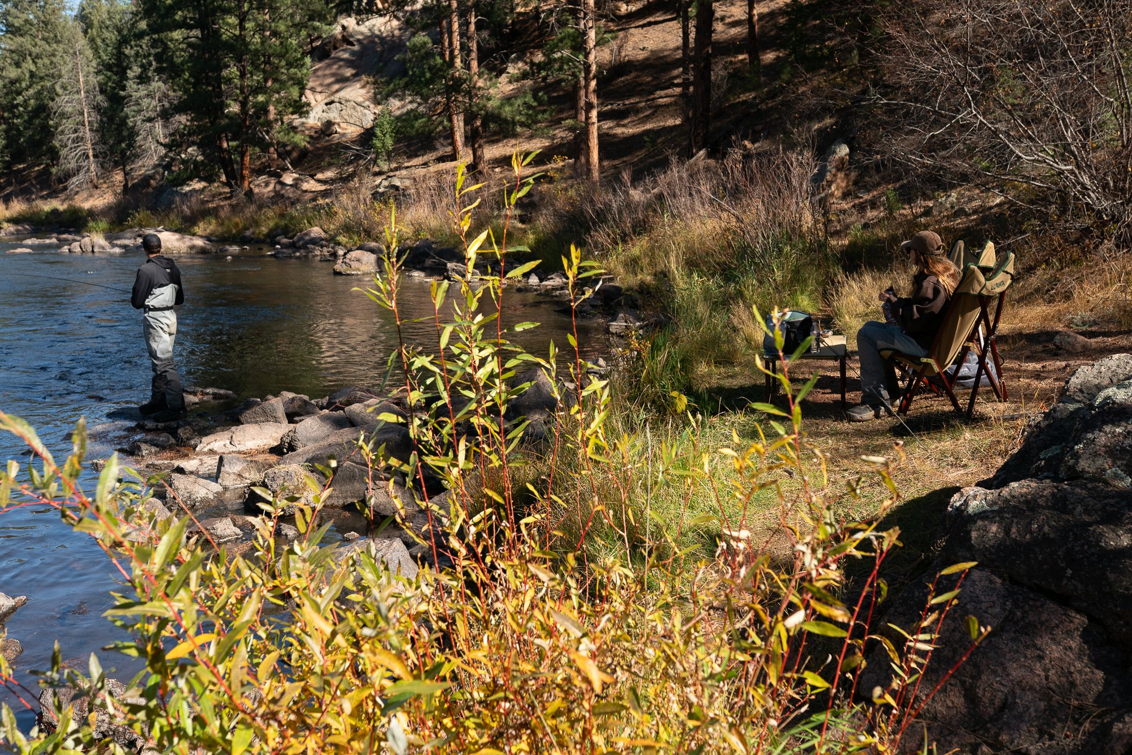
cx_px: 566
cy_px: 378
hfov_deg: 54.4
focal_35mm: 35
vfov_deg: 37.8
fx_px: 1100
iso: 640
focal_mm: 35
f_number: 5.6
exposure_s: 1/640
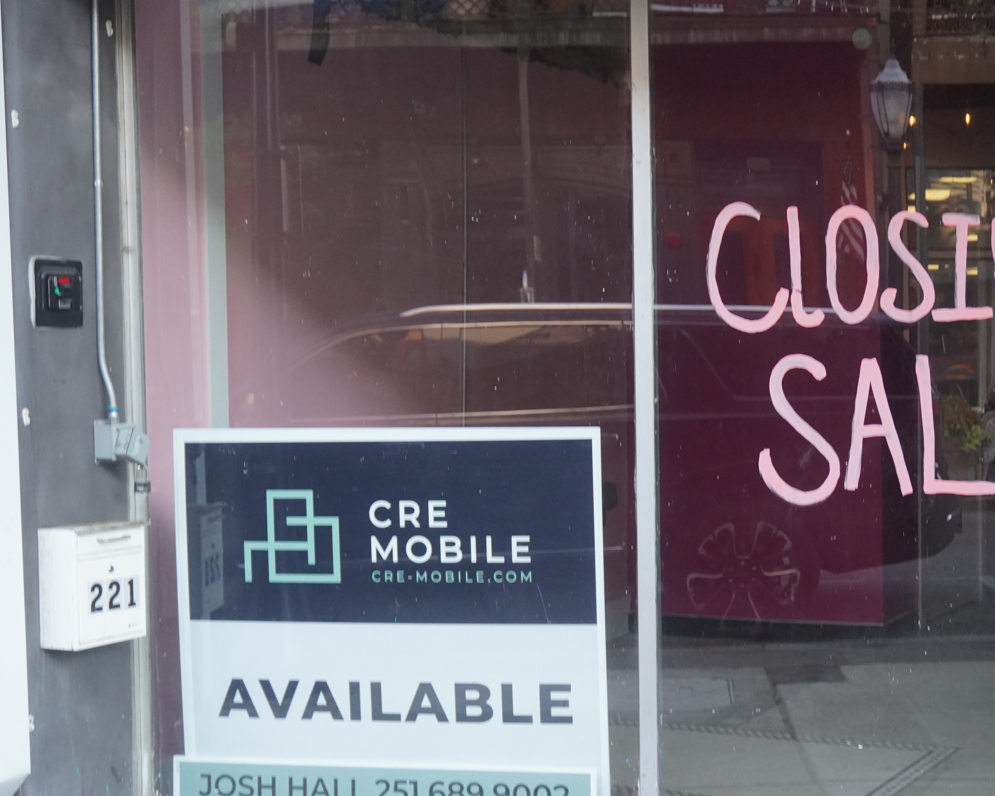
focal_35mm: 62
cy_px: 436
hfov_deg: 30.4
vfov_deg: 24.7
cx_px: 658
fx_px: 1816
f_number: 5
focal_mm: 31
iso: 2000
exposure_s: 1/160
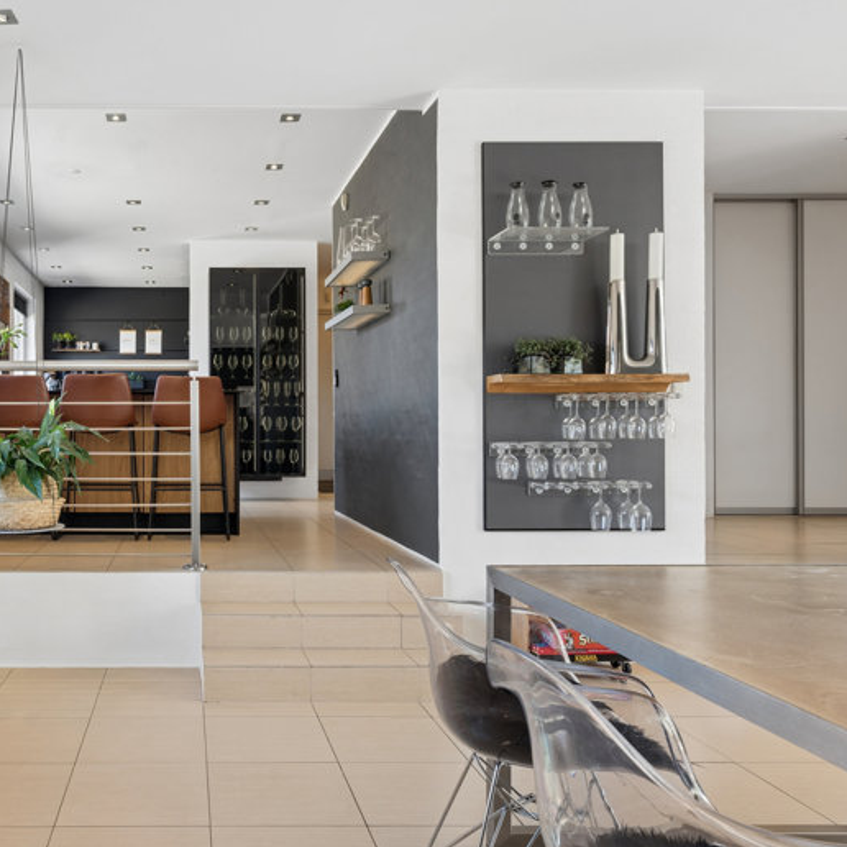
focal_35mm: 30
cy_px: 436
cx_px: 194
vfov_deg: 54.6
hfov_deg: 51.8
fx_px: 821
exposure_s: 1/30
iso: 200
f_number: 8
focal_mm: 22.5
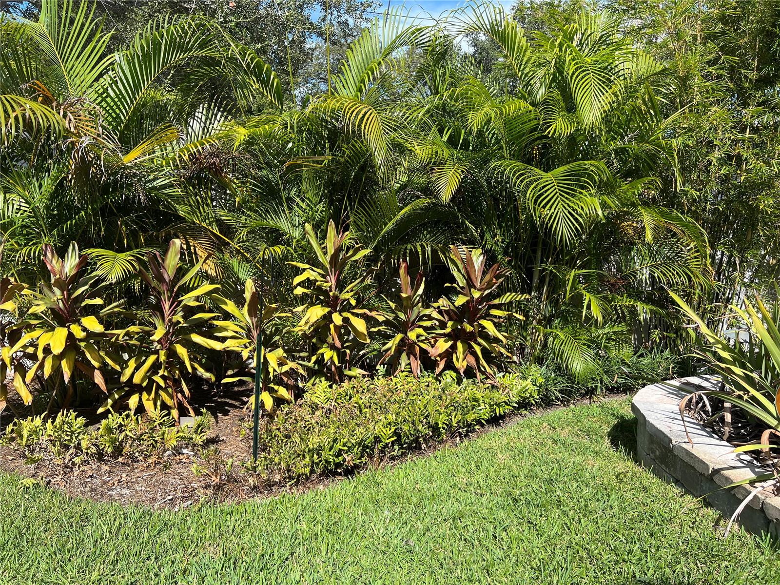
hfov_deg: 67.3
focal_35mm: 26
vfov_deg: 53.1
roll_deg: -2.6
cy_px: 292
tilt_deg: -9.9
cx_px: 390
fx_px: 586
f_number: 1.5
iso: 50
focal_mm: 5.7
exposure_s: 1/2353
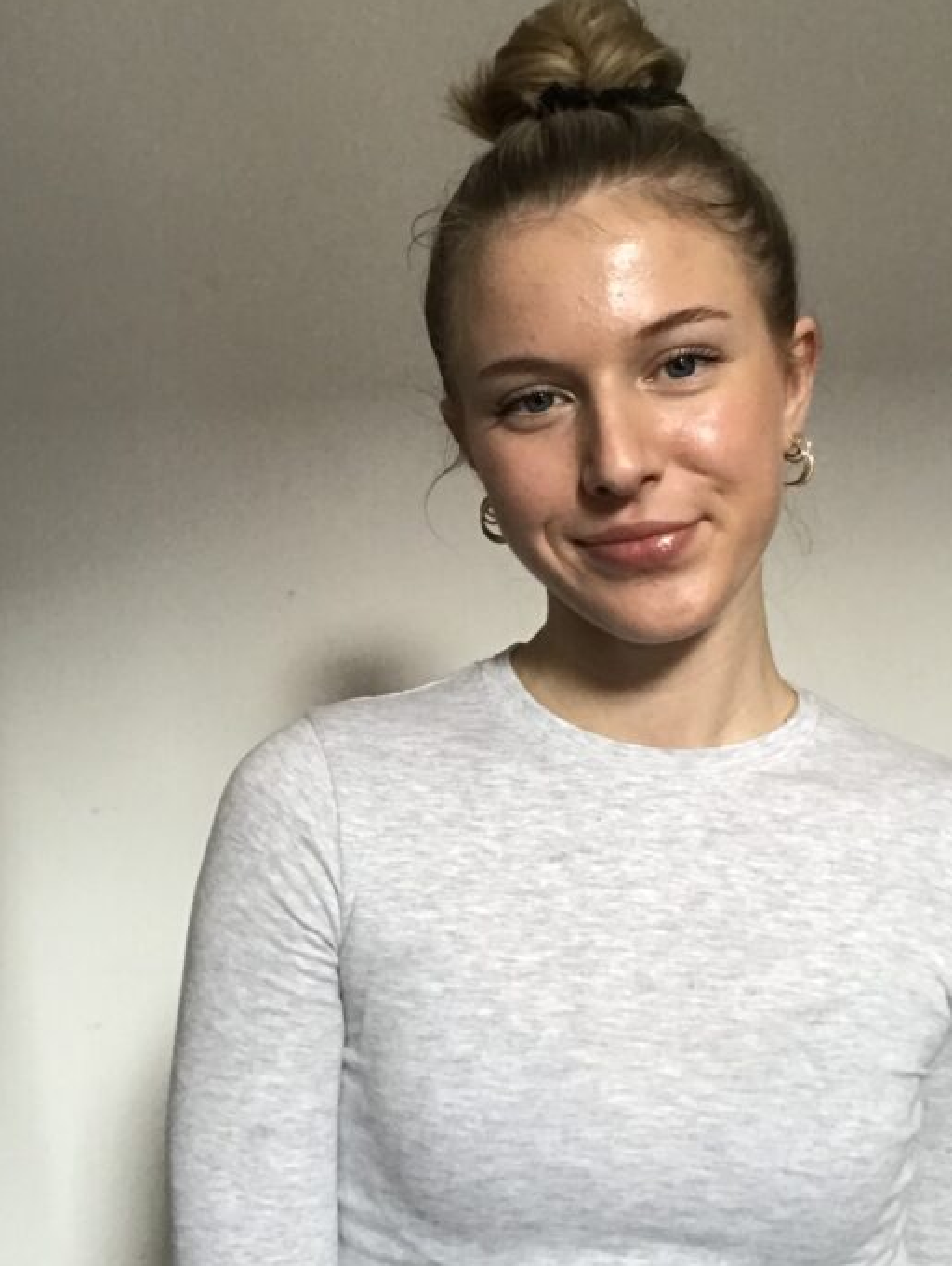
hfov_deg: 30.3
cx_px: 519
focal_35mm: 48
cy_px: 582
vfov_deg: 39.6
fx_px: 1757
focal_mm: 2.87
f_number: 2.2
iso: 64
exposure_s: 1/33
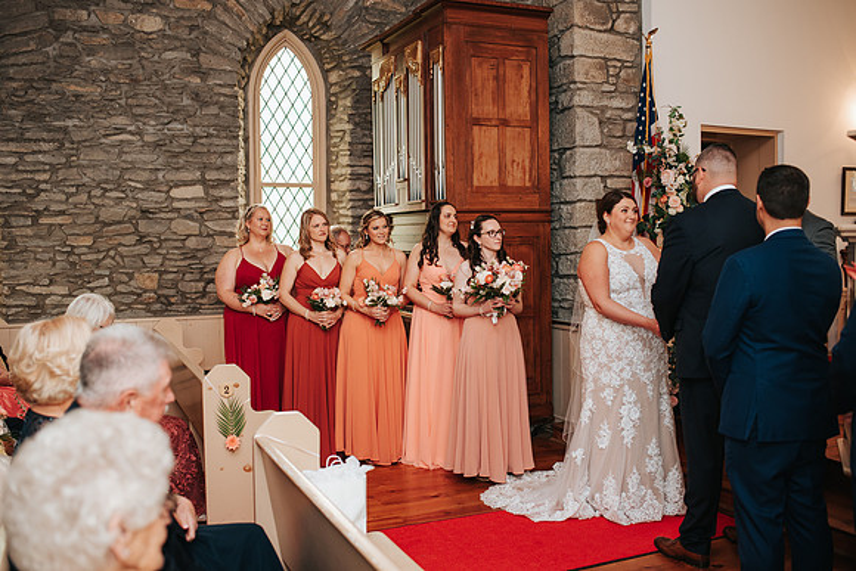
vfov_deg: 37.9
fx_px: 832
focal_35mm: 35
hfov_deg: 54.4
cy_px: 286
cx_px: 428
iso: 1000
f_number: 2.8
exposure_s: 1/200
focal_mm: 35
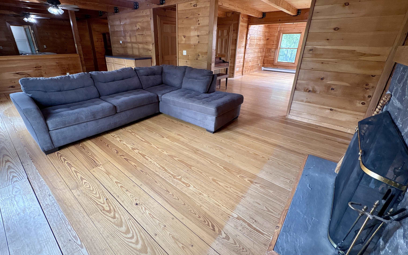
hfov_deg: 101.5
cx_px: 206
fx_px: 167
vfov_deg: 74.1
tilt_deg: -21.7
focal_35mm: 15
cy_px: 103
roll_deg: -0.2
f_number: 2.2
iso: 160
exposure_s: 1/60
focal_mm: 2.22
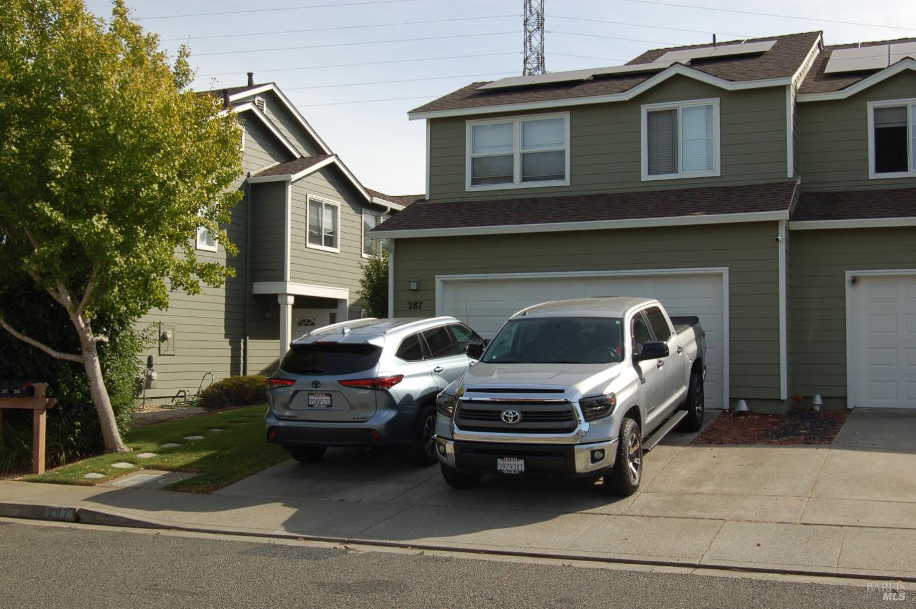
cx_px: 458
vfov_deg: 34.1
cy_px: 304
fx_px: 991
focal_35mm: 39
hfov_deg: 49.6
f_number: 9
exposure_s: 1/320
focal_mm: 26
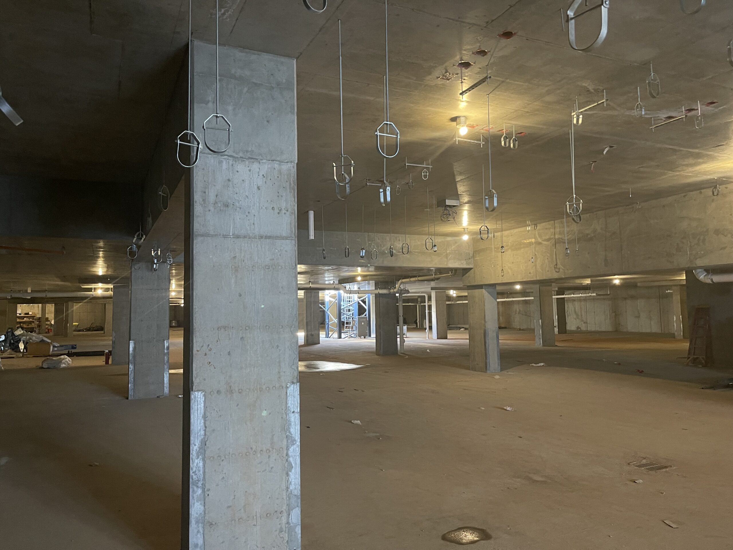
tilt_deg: +3.7
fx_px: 551
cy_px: 275
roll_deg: +0.8
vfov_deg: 53.1
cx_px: 366
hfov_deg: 67.3
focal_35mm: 26
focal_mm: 5.1
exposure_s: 1/30
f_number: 1.6
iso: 500
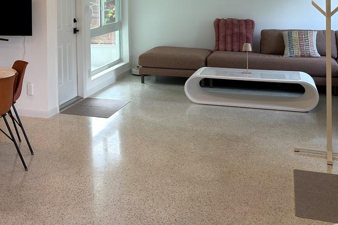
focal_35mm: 53
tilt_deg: -1.1
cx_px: 58
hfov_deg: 36.0
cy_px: -5
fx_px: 497
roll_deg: +0.9
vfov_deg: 24.2
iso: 100
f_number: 1.78
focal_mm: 6.76
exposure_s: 1/121
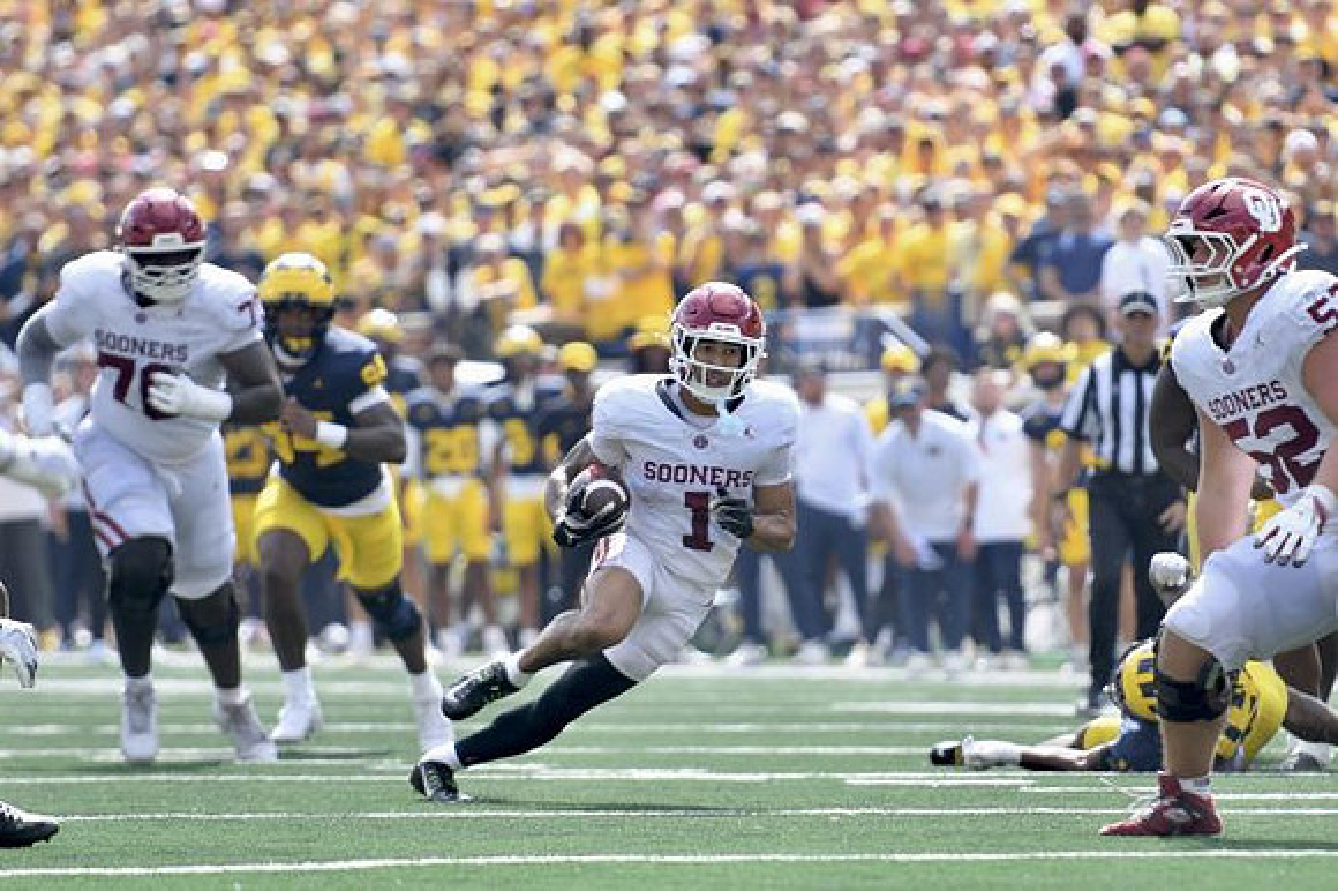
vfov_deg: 4.6
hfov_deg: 6.9
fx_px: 11143
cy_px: 446
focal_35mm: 300
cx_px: 669
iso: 320
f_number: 2.8
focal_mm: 200
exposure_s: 1/2000
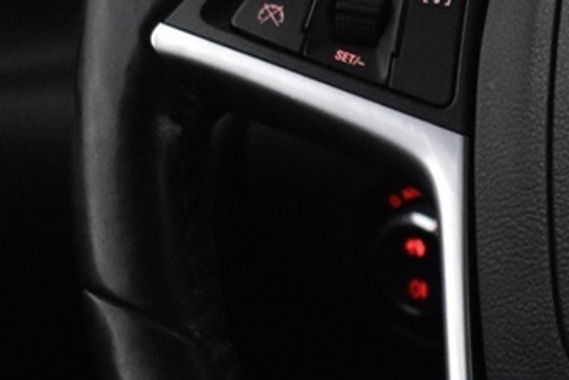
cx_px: 811
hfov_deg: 9.1
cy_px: 121
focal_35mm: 221
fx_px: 3493
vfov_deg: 6.2
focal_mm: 30
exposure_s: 1/80
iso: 3200
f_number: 4.2
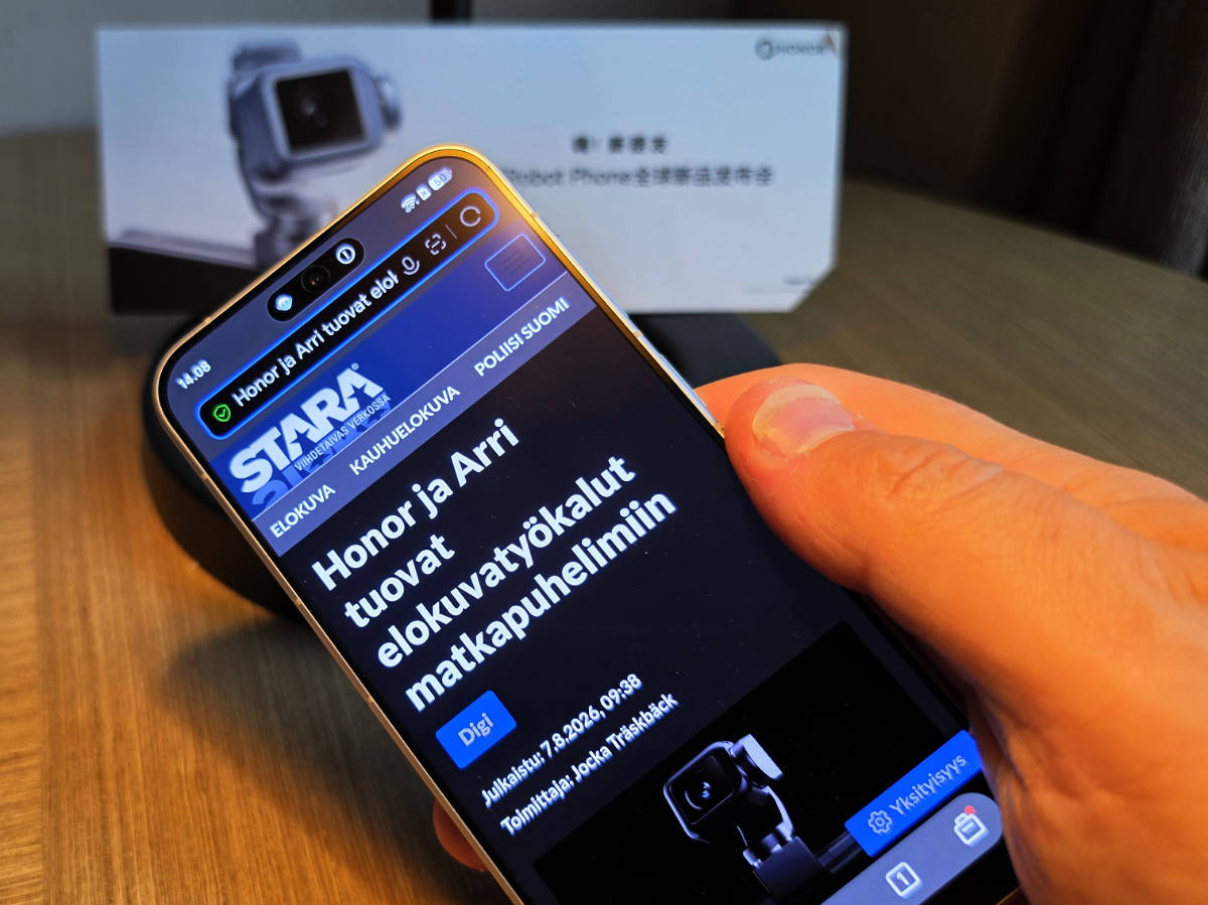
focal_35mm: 23
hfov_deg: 73.9
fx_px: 802
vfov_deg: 58.8
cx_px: 604
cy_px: 452
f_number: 1.4
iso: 64
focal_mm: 6.5
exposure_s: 1/100
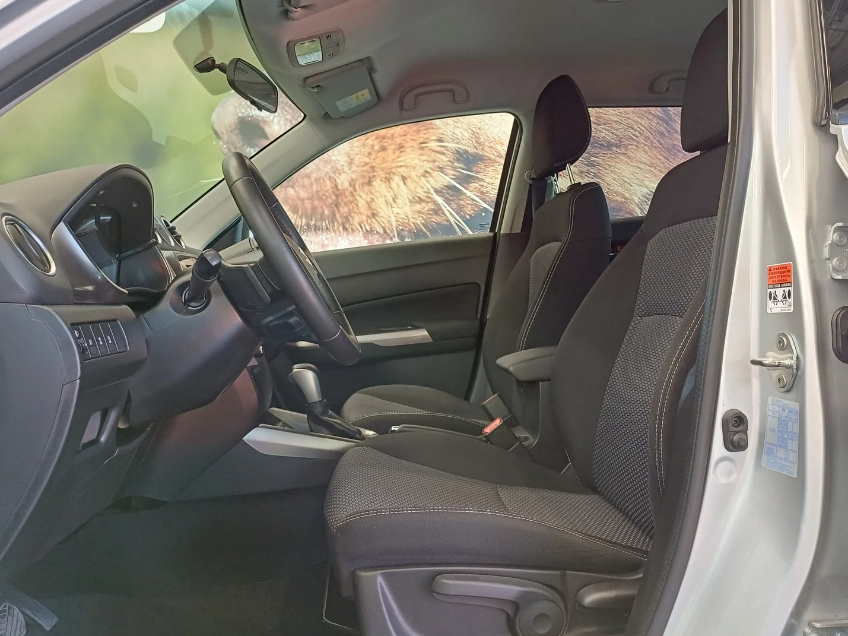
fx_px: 686
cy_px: 313
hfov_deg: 63.4
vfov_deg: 49.7
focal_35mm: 28
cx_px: 457
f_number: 1.8
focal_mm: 4.65
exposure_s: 1/50
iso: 400
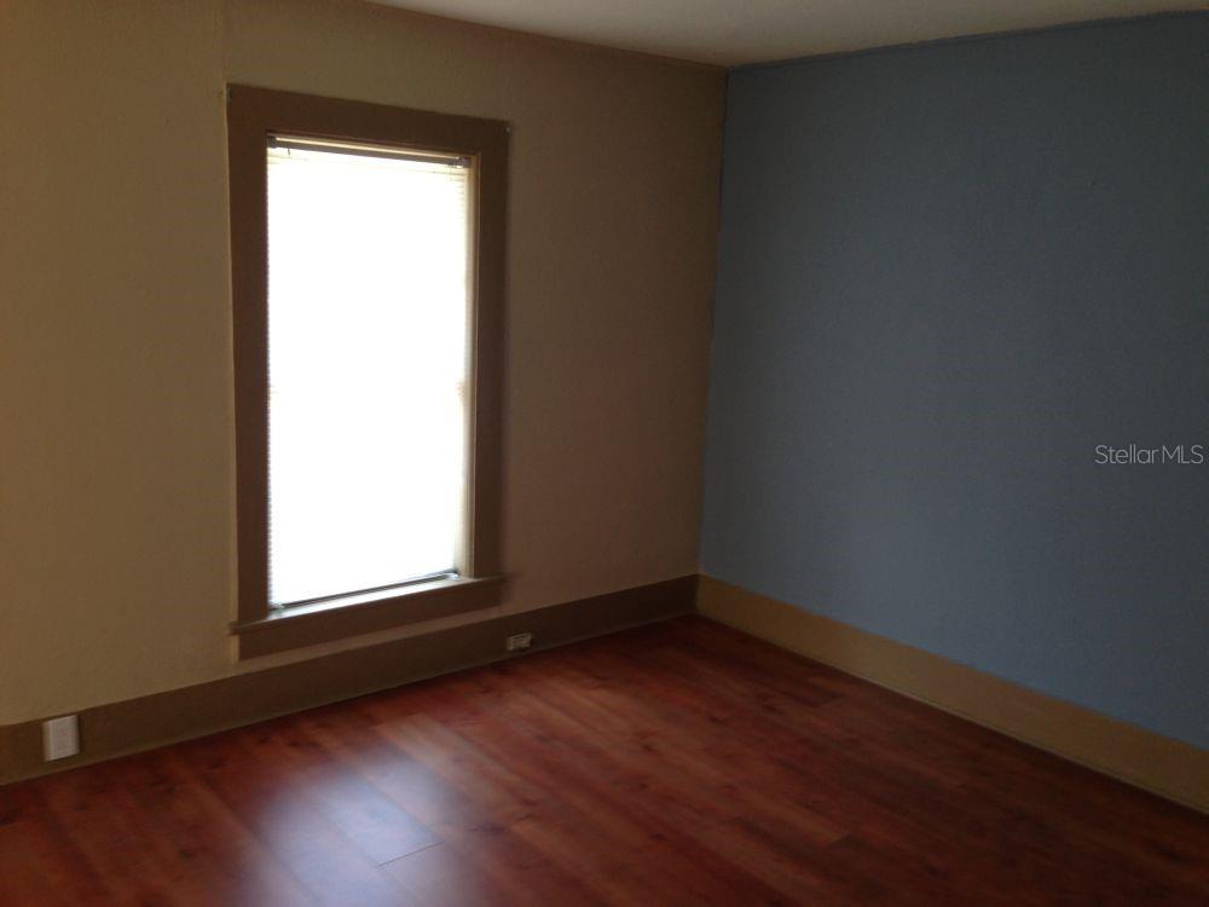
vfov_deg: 42.9
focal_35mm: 33
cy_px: 454
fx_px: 1153
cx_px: 604
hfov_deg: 55.4
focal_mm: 4.13
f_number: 2.4
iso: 50
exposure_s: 1/20
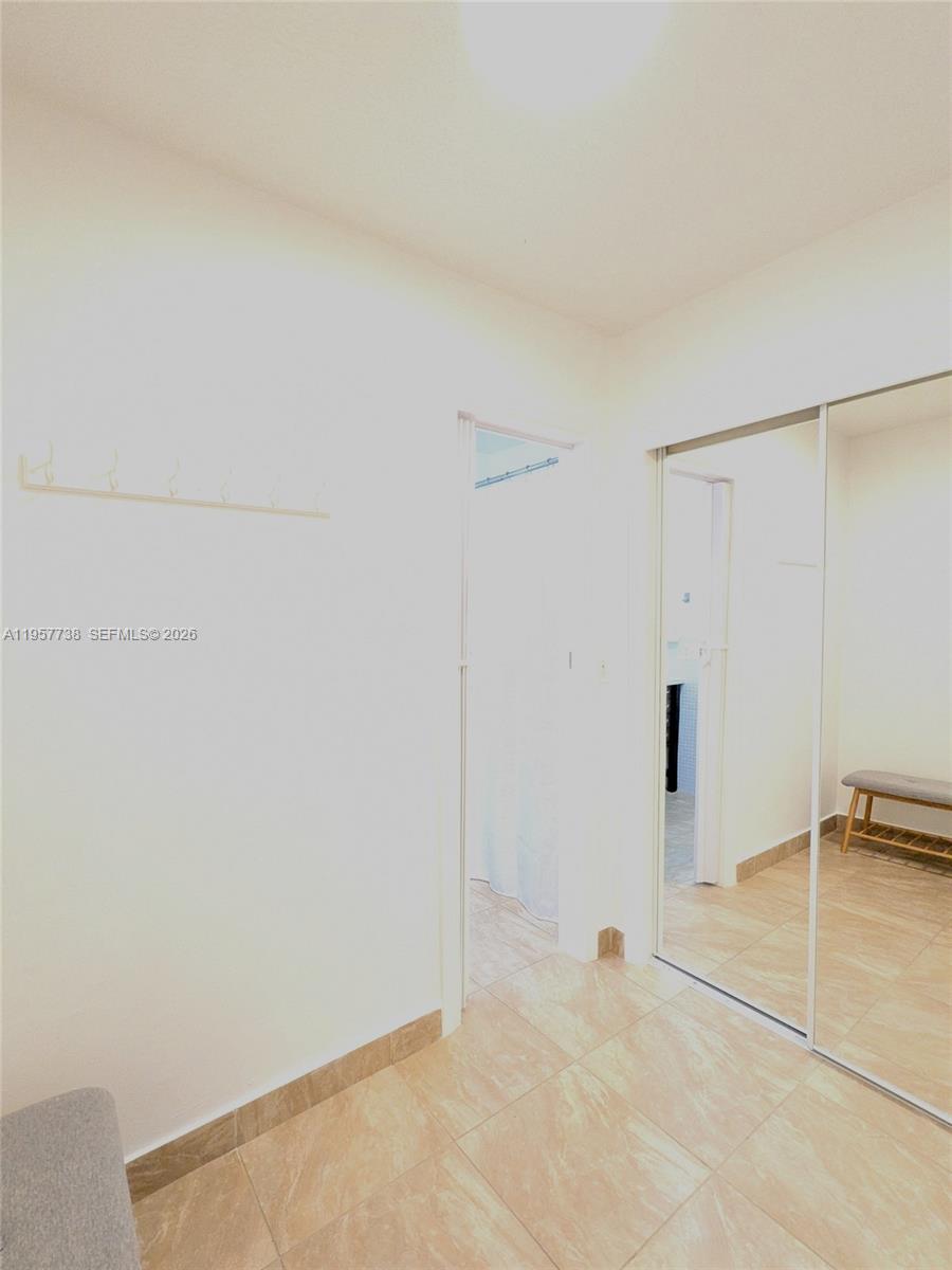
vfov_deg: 94.5
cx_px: 476
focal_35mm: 16
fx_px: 587
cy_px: 635
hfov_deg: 78.1
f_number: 2.2
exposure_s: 1/60
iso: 268
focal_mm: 2.35
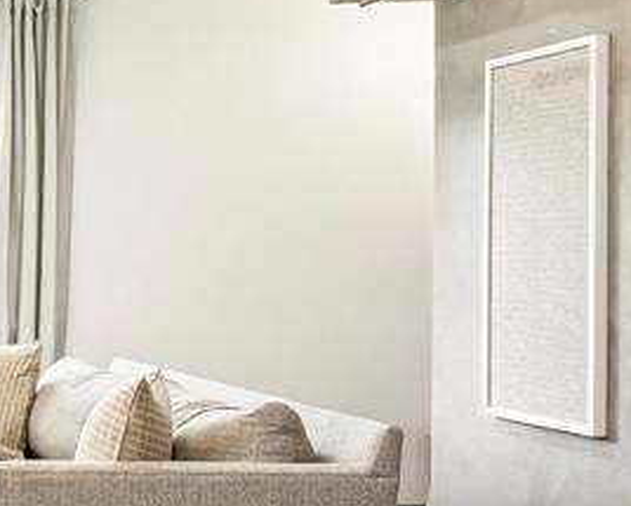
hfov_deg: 23.2
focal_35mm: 68
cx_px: -283
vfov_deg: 22.5
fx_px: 1271
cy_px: 280
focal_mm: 13
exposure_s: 1/15
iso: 400
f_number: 8
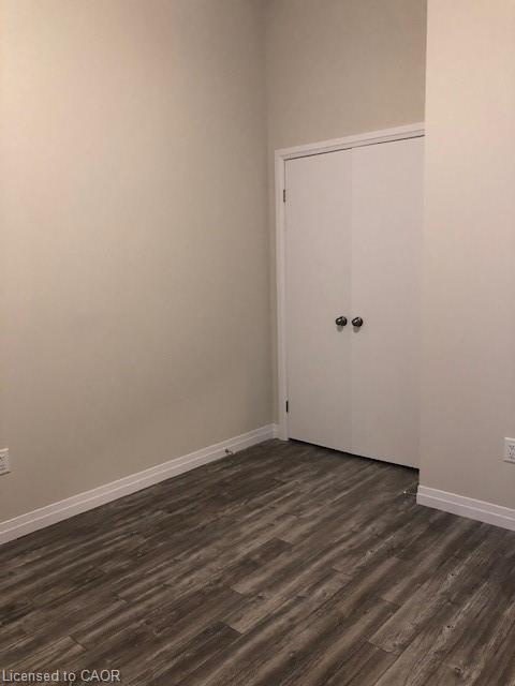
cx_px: 258
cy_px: 343
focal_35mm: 28
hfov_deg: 49.7
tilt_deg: -7.6
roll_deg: +0.9
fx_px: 555
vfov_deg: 63.4
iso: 64
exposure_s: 1/15
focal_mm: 3.99
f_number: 1.8
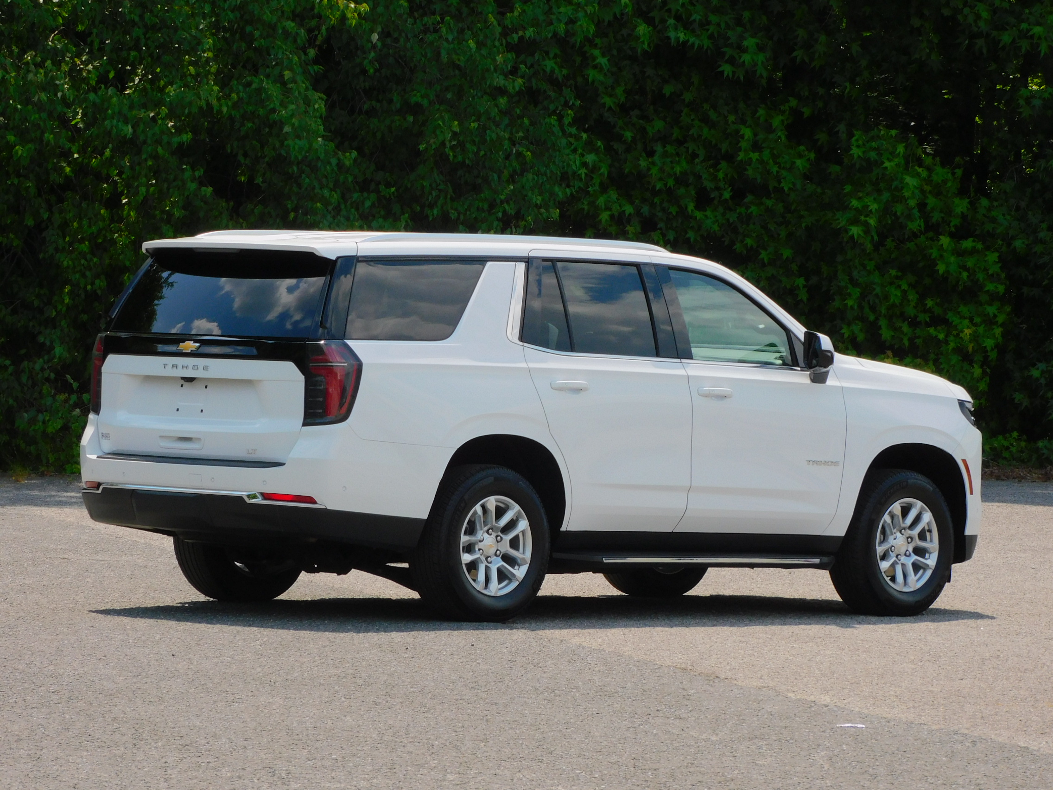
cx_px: 526
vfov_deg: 8.2
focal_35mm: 180
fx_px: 5476
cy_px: 395
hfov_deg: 11.0
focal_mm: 32.2
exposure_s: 1/640
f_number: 5.3
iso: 125
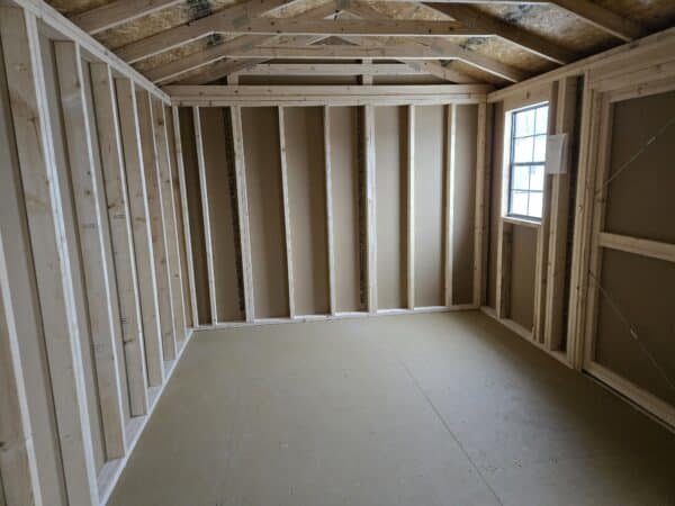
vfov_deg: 58.9
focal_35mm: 23
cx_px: 338
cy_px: 253
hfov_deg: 73.9
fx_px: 448
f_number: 1.8
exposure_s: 1/120
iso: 800
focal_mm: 5.4
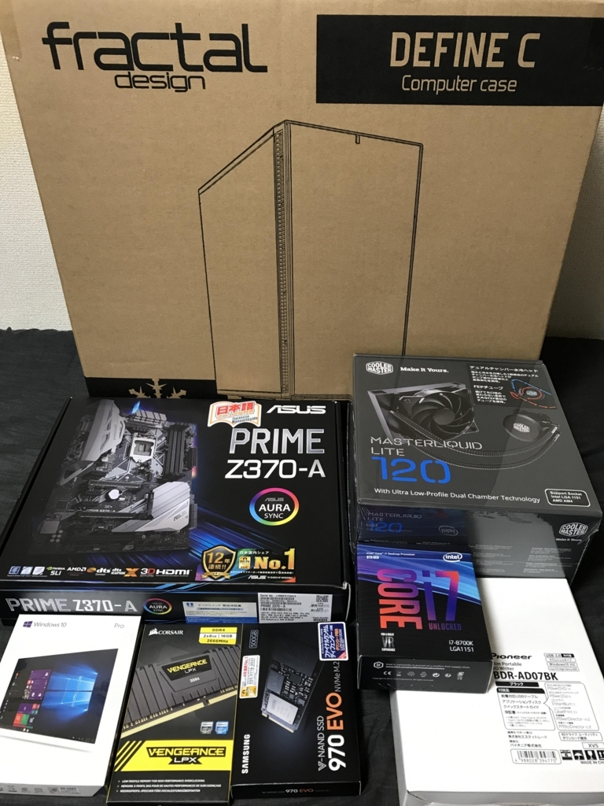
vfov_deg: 63.4
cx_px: 302
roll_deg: -1.5
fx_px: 651
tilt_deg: -37.3
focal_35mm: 28
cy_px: 403
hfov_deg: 49.7
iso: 50
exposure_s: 1/16
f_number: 1.8
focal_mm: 3.99
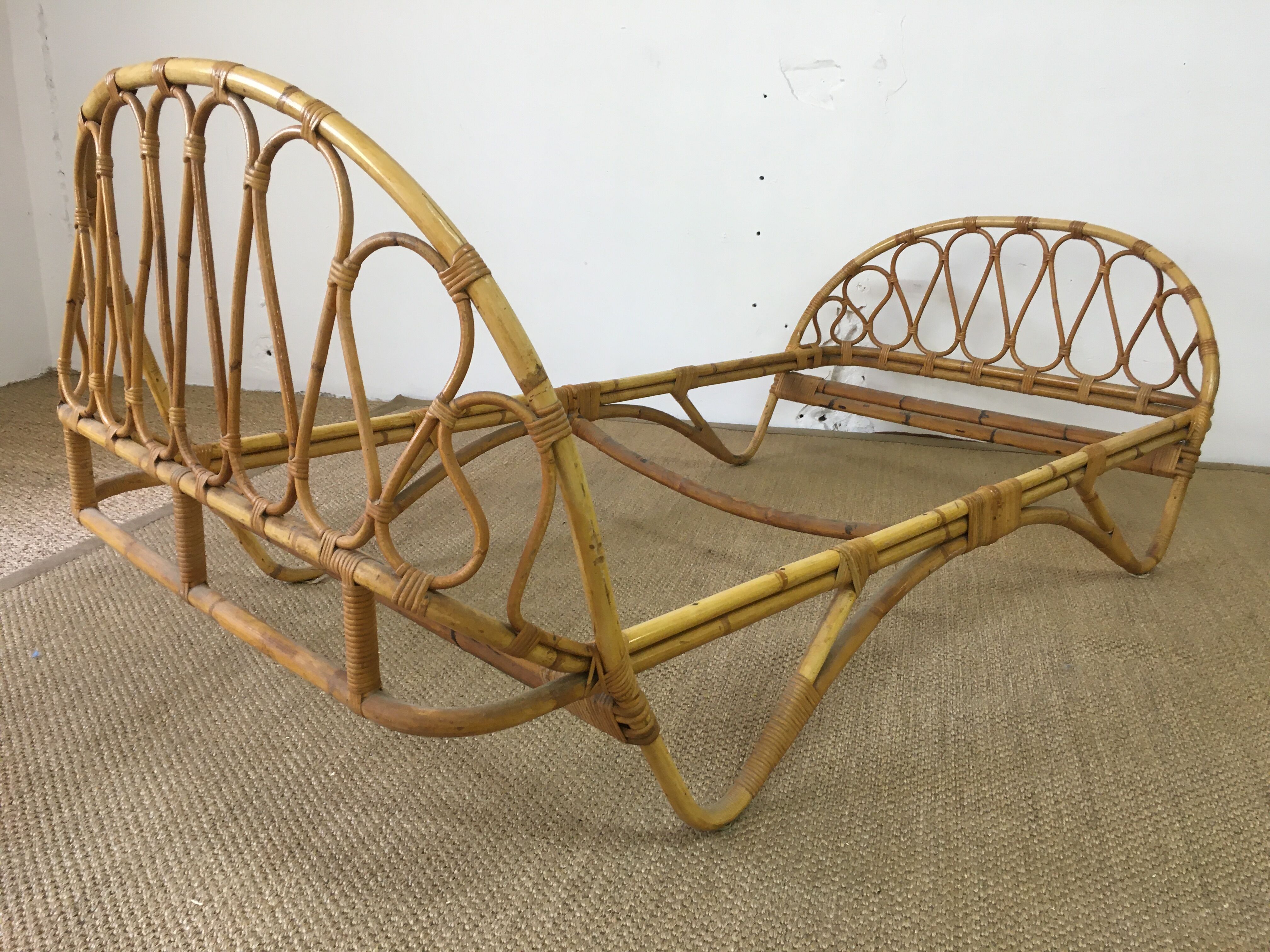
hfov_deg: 61.7
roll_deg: -2.3
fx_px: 1064
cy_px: 476
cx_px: 635
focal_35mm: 29
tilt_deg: -16.5
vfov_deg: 48.2
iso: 80
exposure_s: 1/33
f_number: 2.2
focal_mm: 4.15
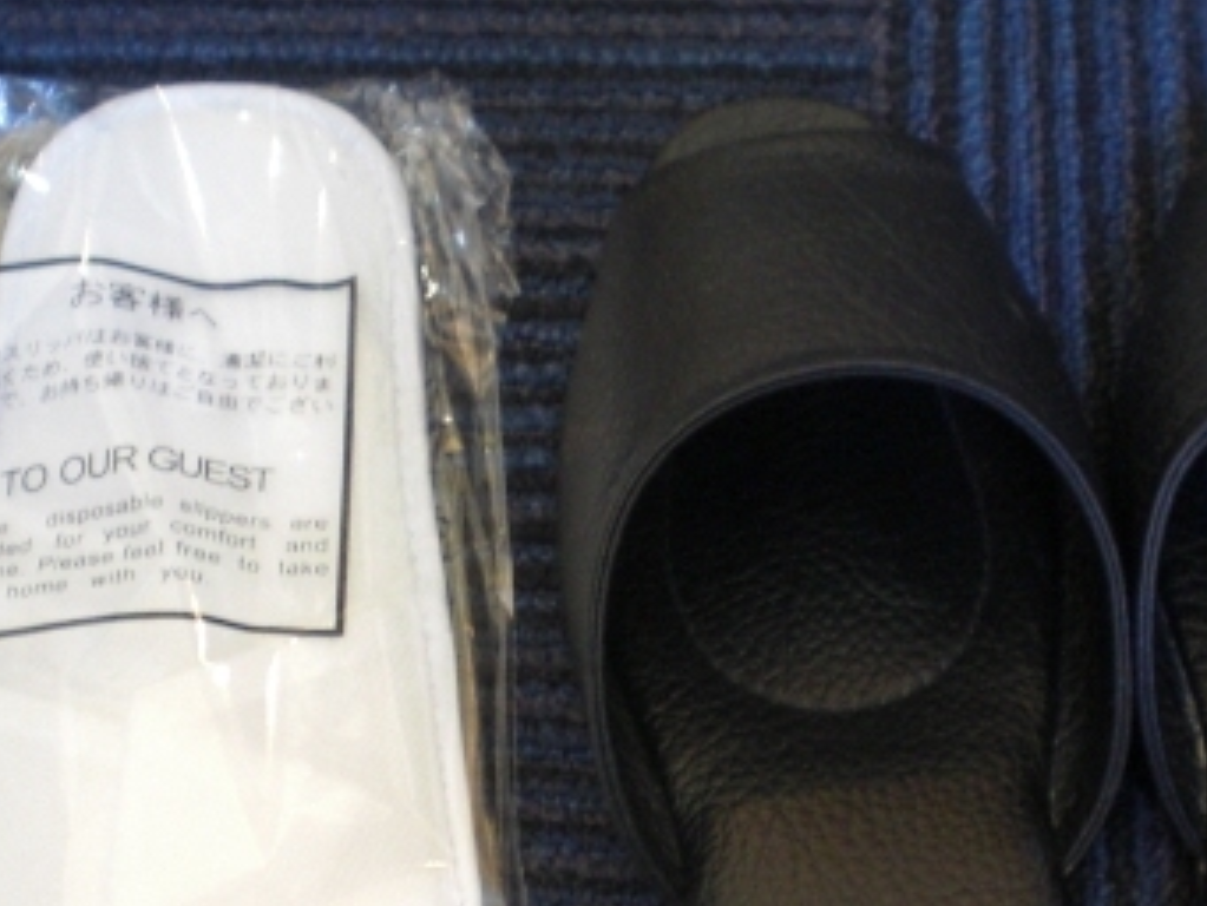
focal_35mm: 73
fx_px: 2546
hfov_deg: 26.7
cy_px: 764
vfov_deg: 19.9
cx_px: 665
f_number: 3.1
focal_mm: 6.3
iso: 200
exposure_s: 1/3.33
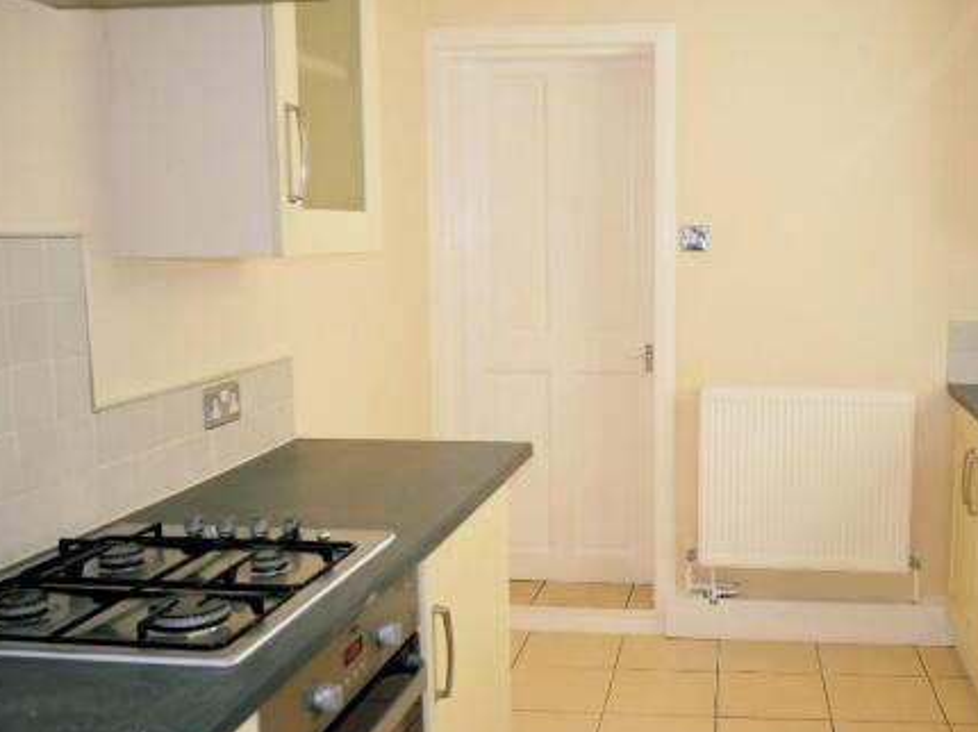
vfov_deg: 37.7
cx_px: 647
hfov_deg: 48.2
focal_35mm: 38
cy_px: 383
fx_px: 1073
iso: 160
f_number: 3.2
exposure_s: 1/160
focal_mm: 14
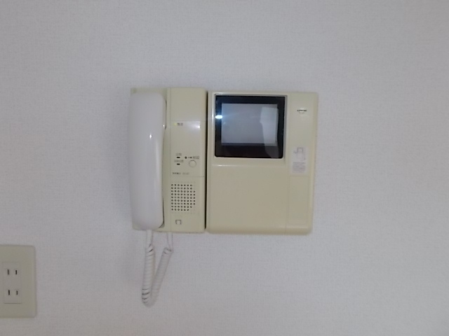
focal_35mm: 26
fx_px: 337
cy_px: 168
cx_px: 224
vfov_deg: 53.1
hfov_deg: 67.3
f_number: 3.2
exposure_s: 1/25
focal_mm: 4.6
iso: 200
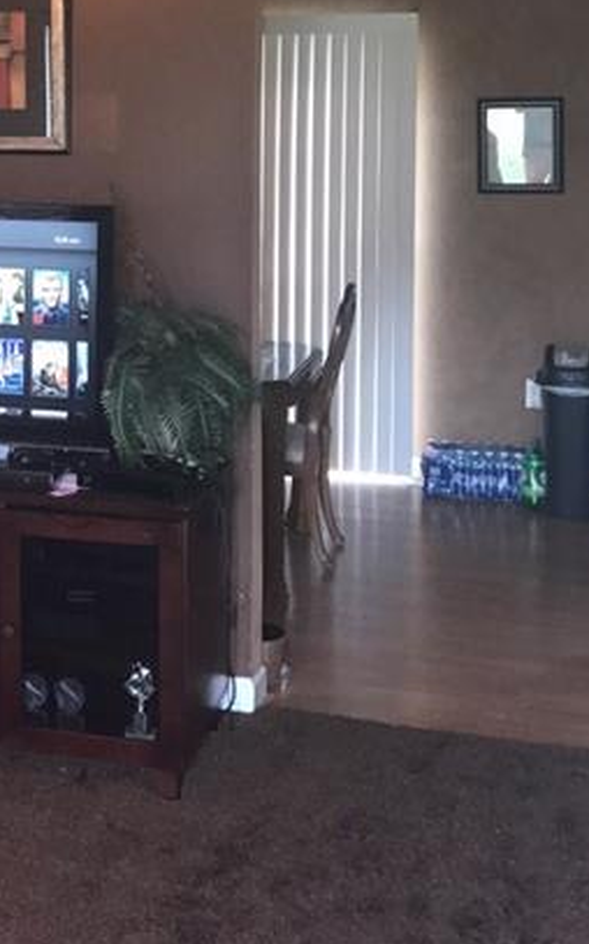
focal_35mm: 56
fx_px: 1440
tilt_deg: -0.6
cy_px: 174
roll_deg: -0.2
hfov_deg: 22.6
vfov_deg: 35.0
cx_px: 70
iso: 100
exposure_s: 1/24
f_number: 1.8
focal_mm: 3.99
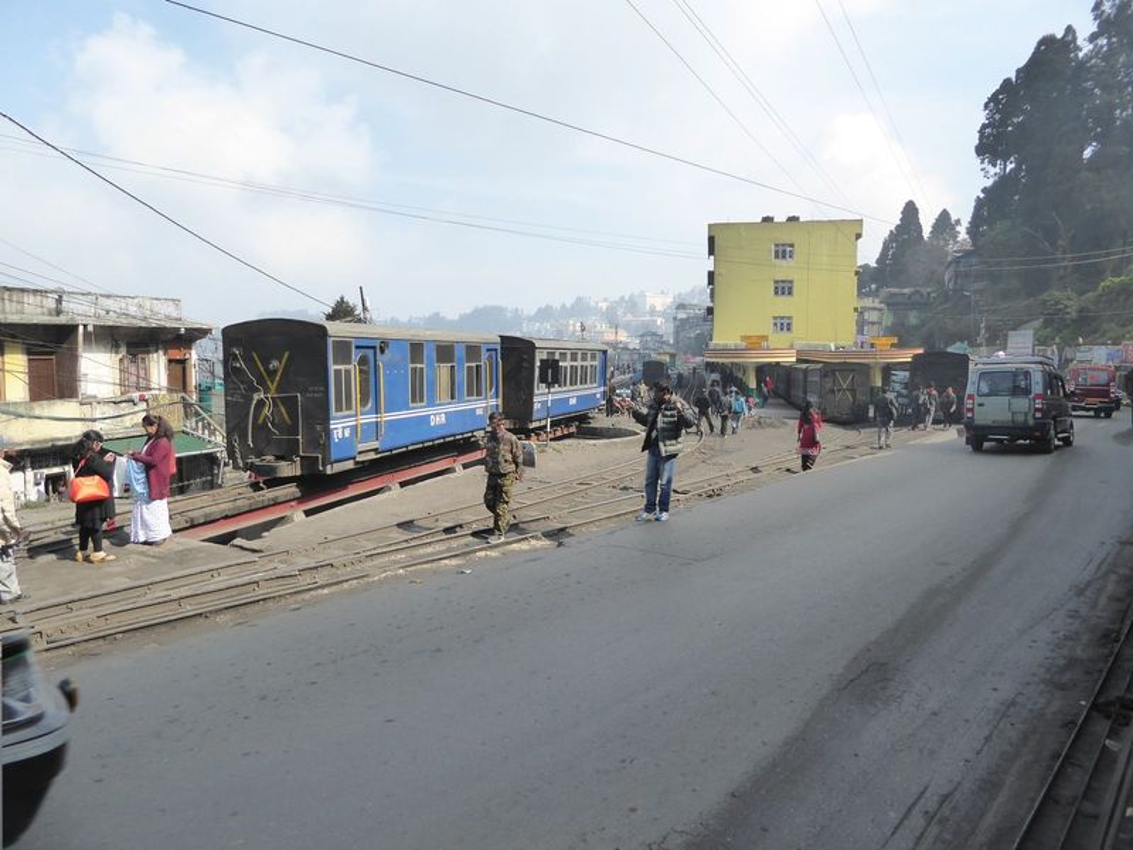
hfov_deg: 69.4
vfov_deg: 54.9
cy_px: 425
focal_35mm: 25
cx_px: 566
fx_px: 818
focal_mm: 4.3
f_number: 3.3
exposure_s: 1/500
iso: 160
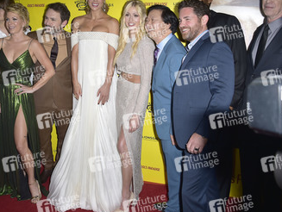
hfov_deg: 49.9
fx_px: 302
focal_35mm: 37
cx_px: 122
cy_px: 97
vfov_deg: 38.7
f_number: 6.3
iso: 250
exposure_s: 1/250
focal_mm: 28
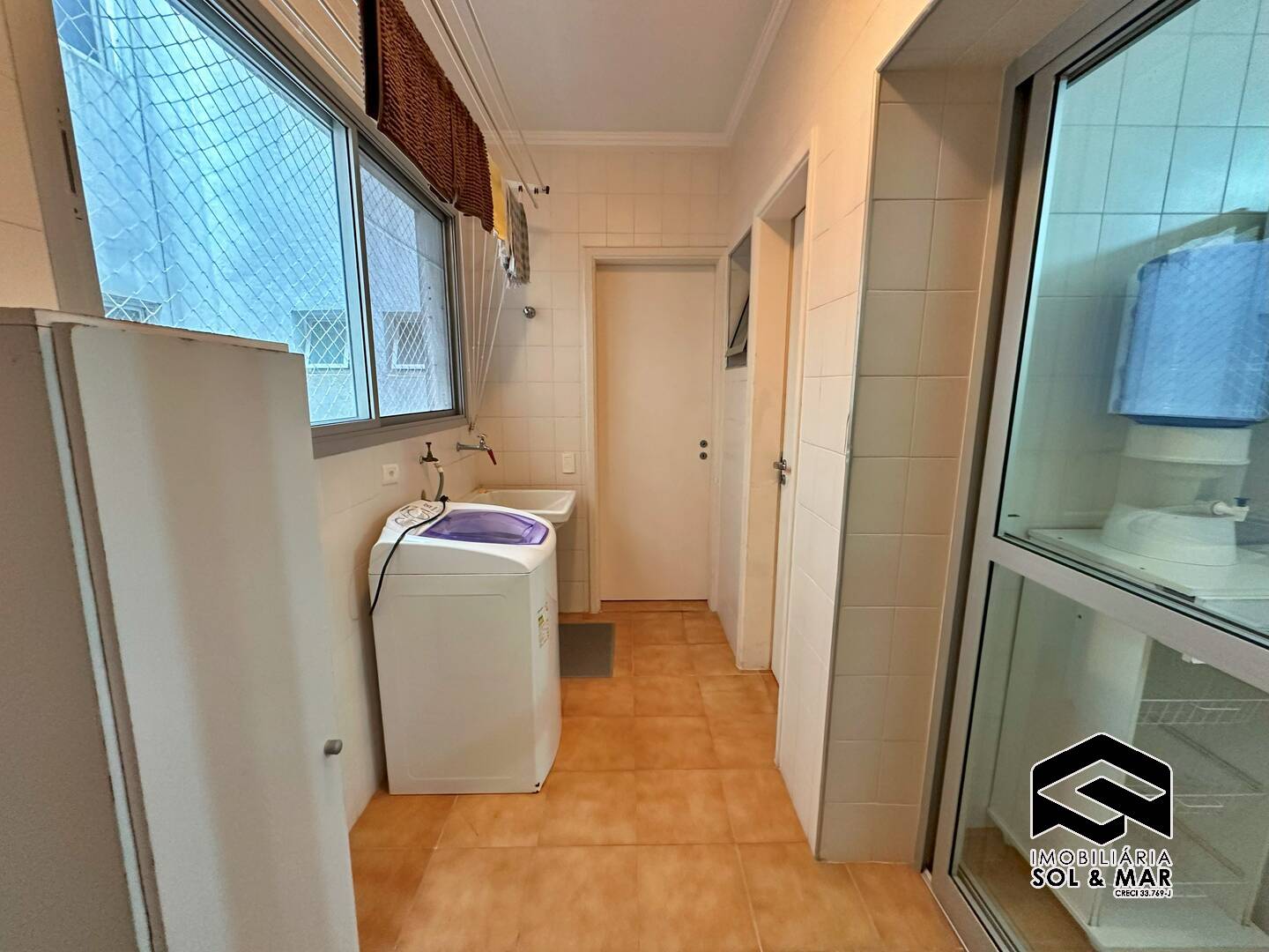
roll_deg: -0.4
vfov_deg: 85.7
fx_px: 513
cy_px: 476
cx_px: 634
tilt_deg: -9.9
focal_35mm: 14
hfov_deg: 102.1
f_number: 2.2
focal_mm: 2.22
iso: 400
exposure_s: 1/60
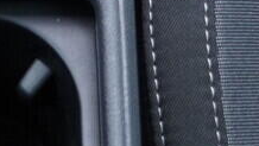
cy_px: -284
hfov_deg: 8.5
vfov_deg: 4.7
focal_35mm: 249
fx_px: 1711
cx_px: -62
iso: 400
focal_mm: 24
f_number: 2.8
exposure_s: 1/40
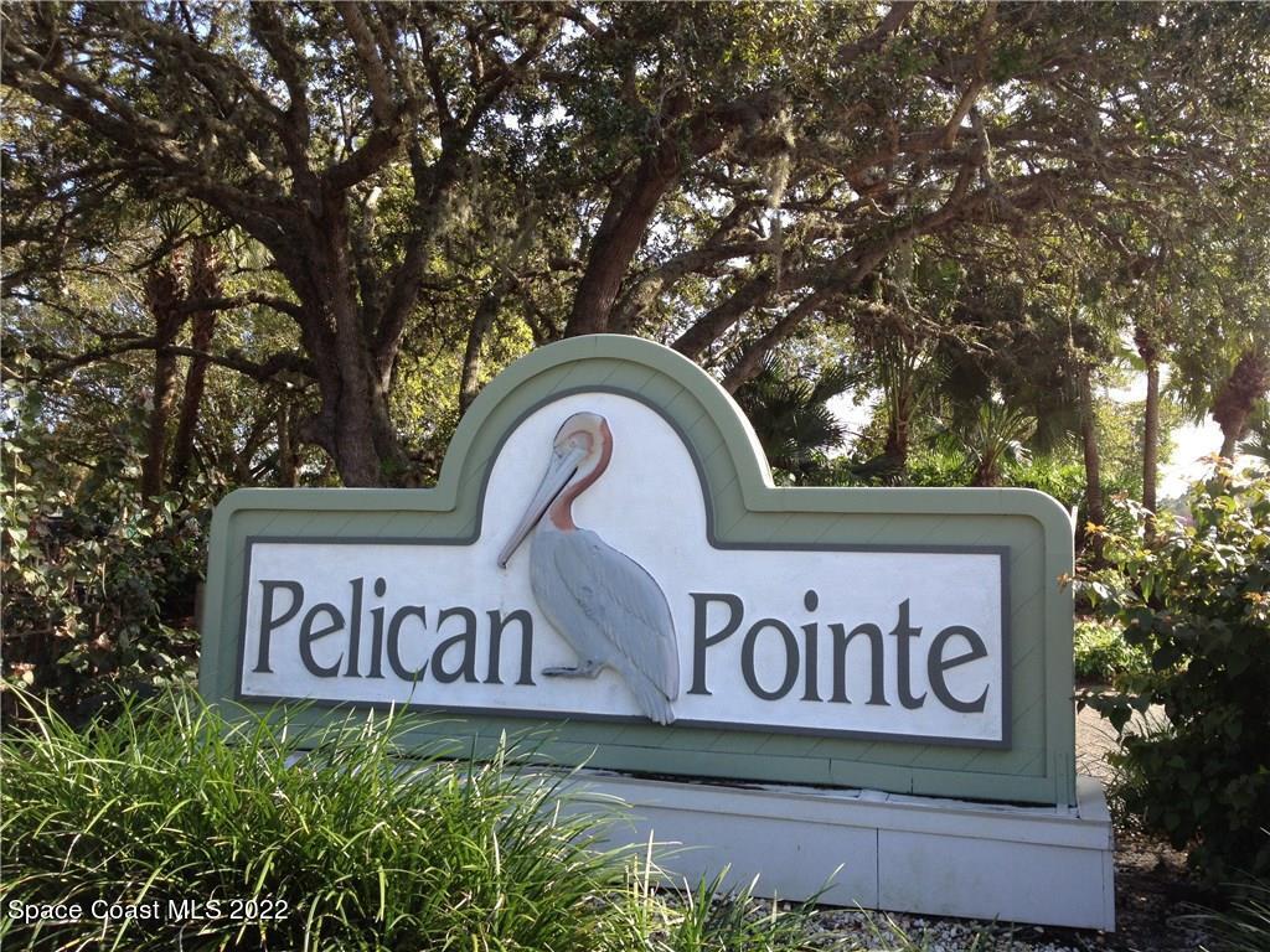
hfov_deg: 52.6
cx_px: 635
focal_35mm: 35
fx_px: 1284
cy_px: 476
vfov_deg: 40.7
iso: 50
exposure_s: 1/435
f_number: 2.4
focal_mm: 4.28
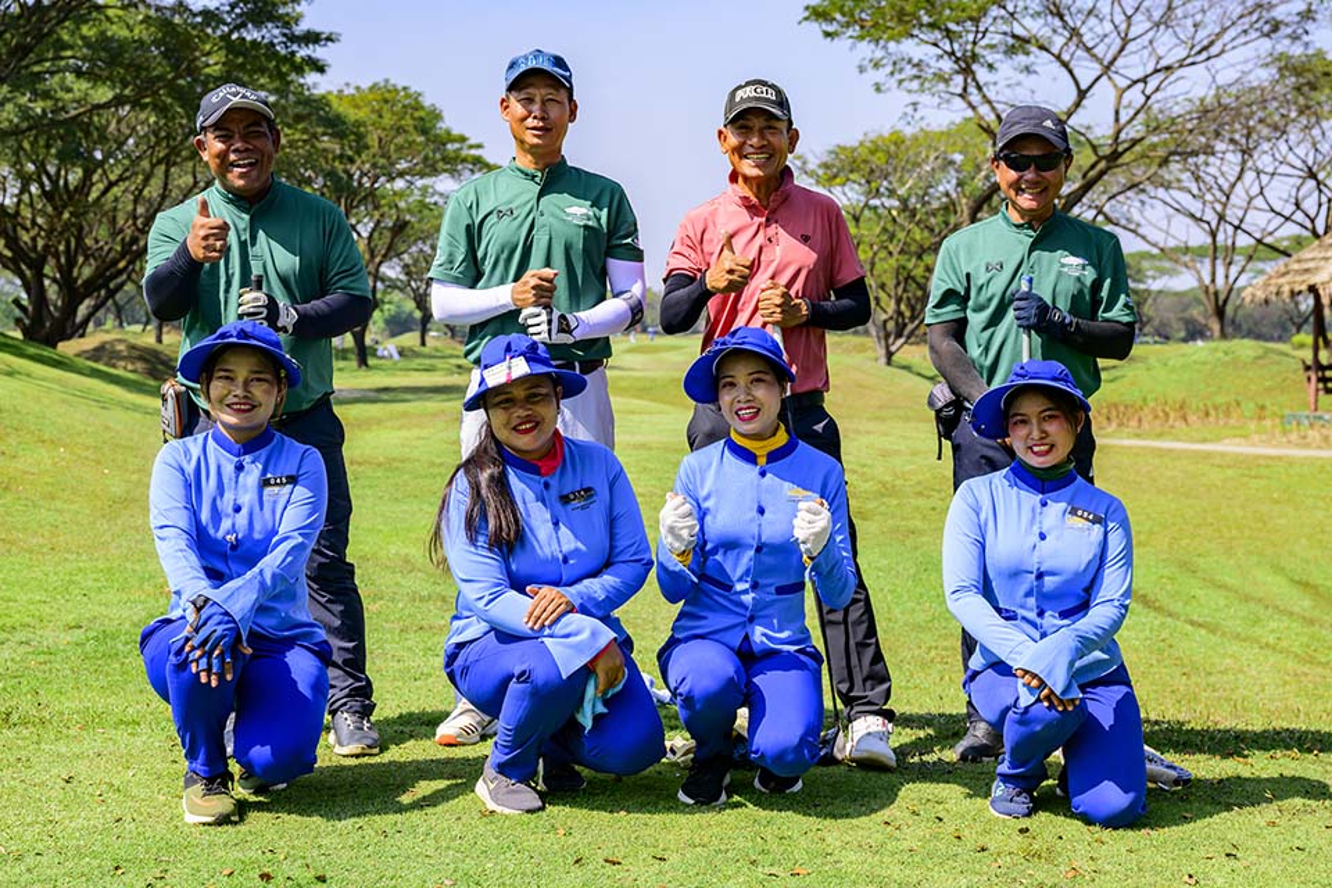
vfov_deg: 29.9
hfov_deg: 43.6
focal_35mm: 45
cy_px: 444
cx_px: 666
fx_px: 1665
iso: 320
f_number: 5
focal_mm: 45
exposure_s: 1/1600
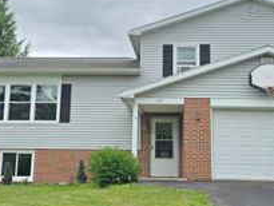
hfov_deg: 34.3
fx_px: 444
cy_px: 81
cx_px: 147
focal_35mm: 56
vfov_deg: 26.1
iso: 50
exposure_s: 1/2921
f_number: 1.8
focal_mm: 5.4
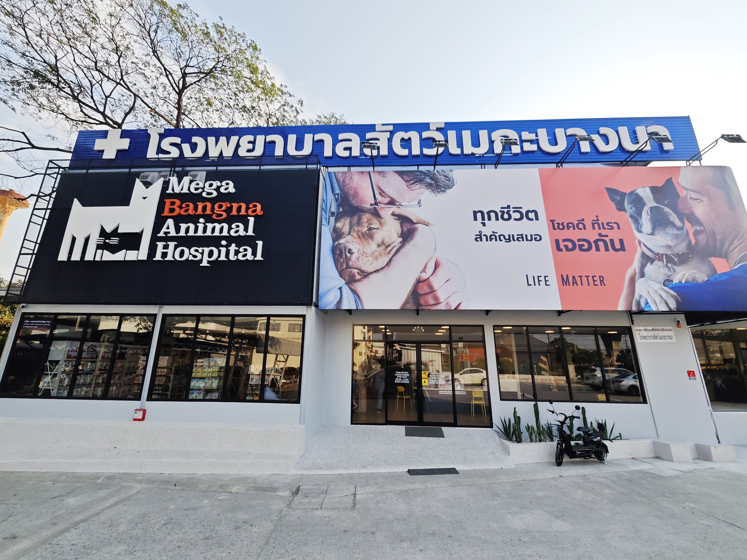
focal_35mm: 12
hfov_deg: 110.5
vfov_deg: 94.5
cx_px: 374
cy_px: 280
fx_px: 259
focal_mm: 2.03
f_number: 1.8
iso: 50
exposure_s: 1/2764
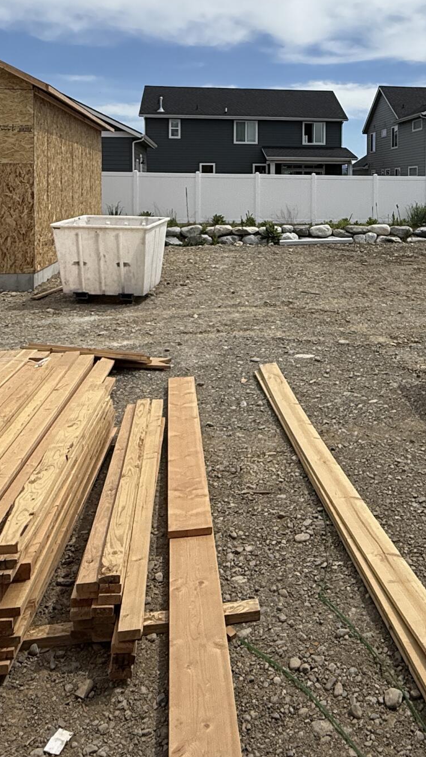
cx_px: 310
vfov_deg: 55.7
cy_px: 204
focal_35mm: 34
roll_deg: -0.1
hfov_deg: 34.1
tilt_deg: -0.7
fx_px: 683
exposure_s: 1/3663
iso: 50
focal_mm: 2.22
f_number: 2.2
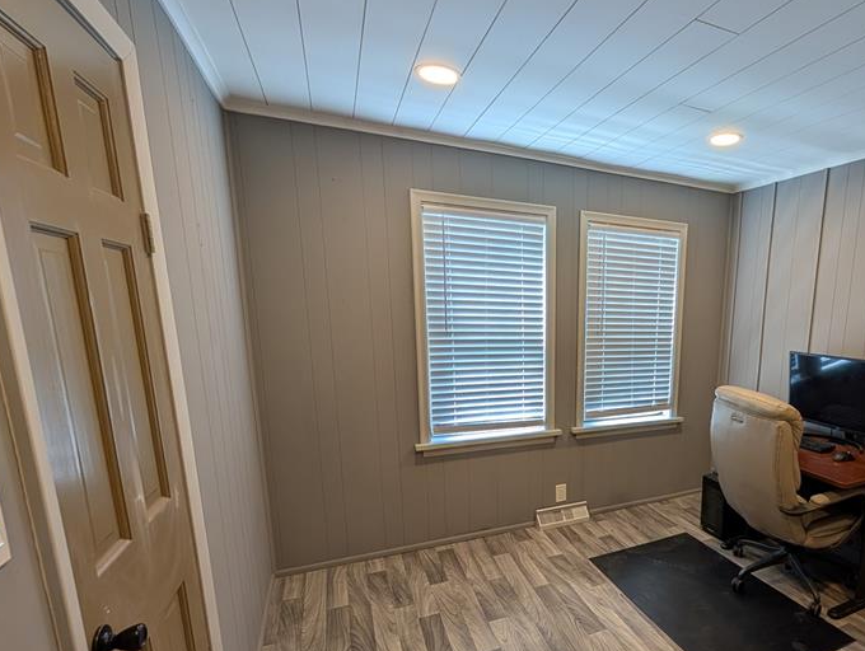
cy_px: 401
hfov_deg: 83.9
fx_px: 450
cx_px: 594
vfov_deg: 70.7
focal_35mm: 18
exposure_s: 1/120
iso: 62
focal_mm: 2.02
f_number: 1.7
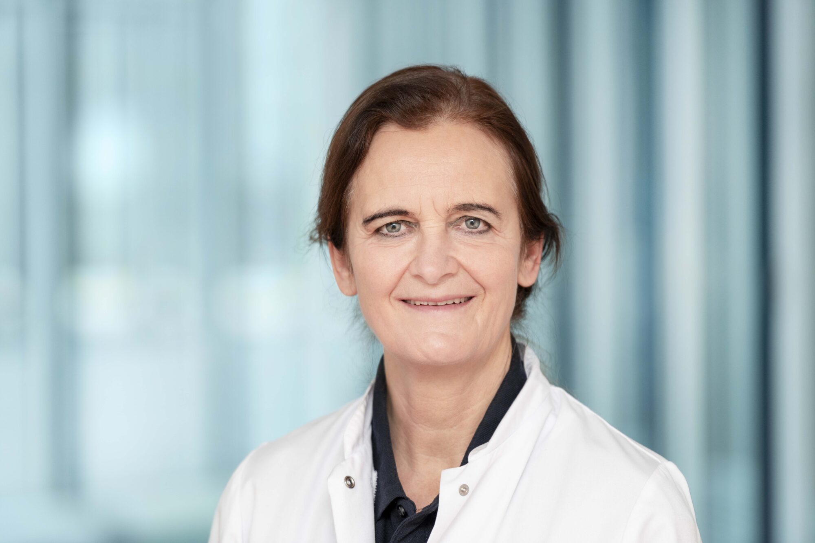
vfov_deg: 6.9
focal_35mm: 200
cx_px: 408
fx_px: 4527
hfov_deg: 10.3
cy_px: 272
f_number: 2.8
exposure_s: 1/40
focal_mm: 200
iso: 320
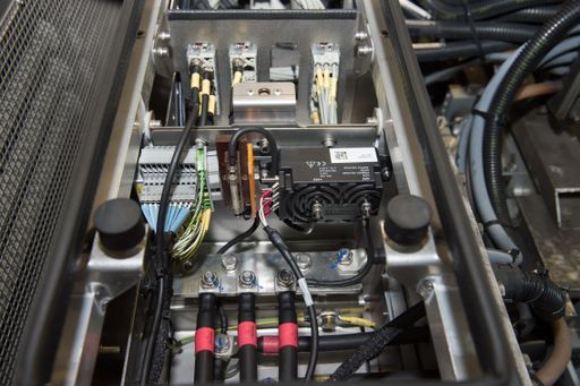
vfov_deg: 37.8
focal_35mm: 35
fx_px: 564
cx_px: 290
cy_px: 193
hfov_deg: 54.4
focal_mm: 35
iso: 640
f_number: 6.3
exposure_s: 1/80
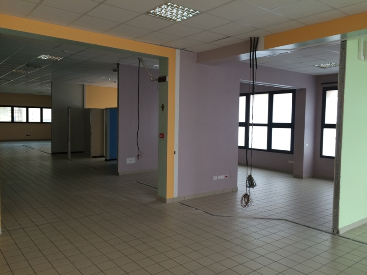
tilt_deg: -2.9
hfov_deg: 61.7
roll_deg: -1.0
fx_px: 307
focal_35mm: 29
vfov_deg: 48.2
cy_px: 138
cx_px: 184
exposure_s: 1/30
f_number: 2.2
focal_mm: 4.15
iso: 80
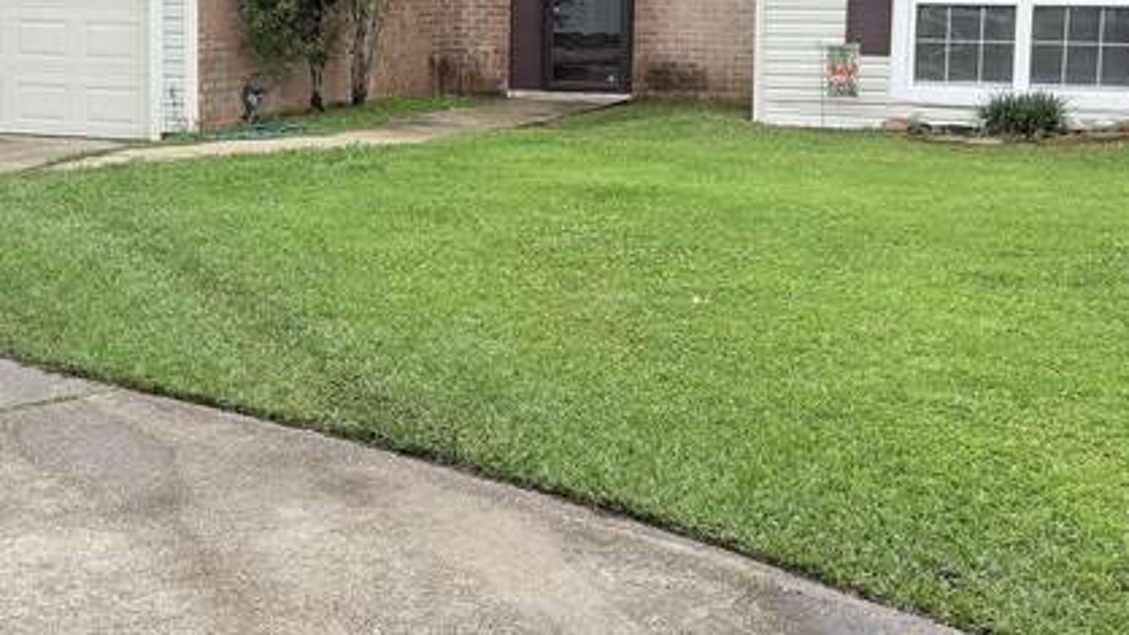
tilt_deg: -5.4
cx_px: 454
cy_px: 162
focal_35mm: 60
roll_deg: -1.2
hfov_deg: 34.8
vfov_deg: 19.9
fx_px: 1796
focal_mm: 6.76
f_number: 1.78
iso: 100
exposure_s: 1/2053
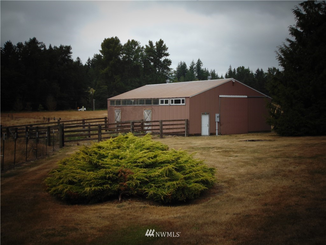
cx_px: 163
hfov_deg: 38.2
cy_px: 122
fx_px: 471
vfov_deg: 29.1
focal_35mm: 50
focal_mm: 9
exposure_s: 1/500
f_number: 3.5
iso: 80
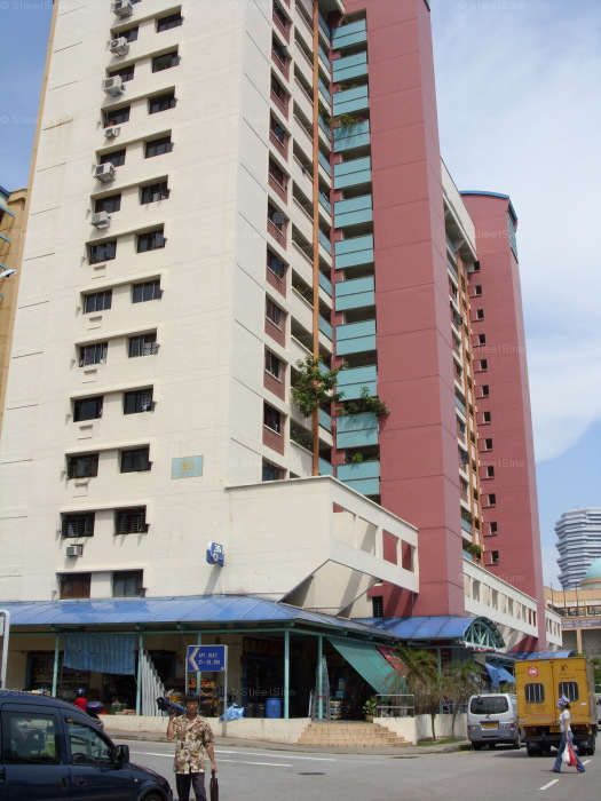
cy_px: 400
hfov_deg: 37.7
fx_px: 880
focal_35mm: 38
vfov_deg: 49.0
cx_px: 300
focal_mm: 6.3
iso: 50
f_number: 4.9
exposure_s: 1/521
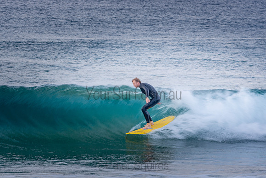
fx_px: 4008
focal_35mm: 542
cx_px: 124
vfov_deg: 2.5
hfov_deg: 3.8
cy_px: 81
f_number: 10
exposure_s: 1/40
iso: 100
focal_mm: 320
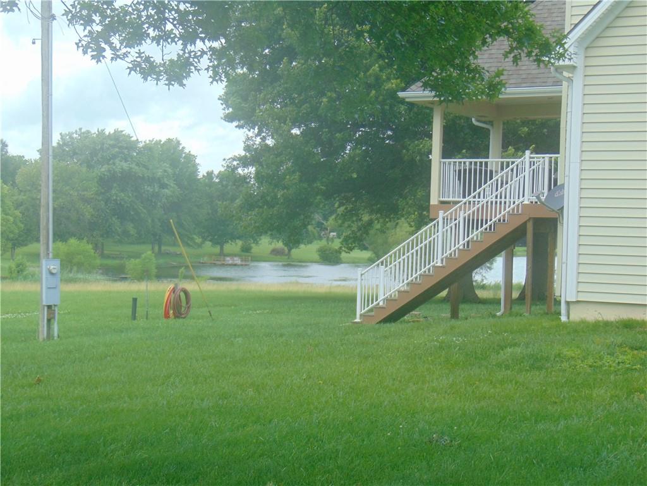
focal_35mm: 71
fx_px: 1327
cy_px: 243
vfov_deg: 20.7
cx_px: 324
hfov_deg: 27.4
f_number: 3.7
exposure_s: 1/250
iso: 80
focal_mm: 12.8
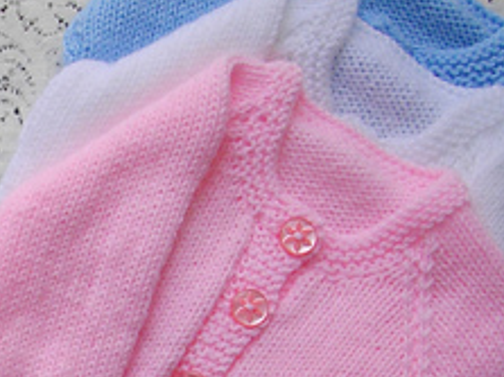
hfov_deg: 20.3
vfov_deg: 15.8
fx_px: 1339
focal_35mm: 92
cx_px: -54
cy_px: 363
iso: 100
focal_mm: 5.7
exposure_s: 1/125
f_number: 2.9
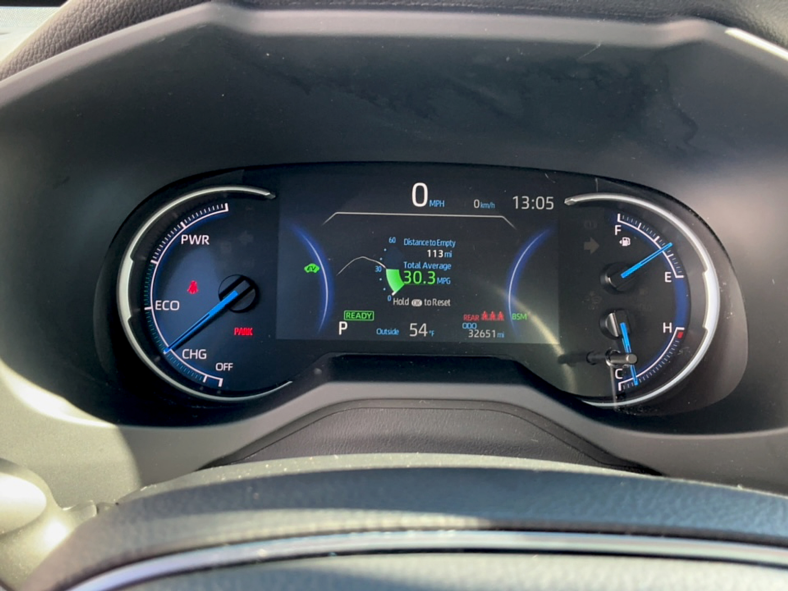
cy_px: 296
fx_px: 683
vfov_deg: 46.8
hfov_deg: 60.0
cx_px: 394
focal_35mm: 30
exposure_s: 1/60
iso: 50
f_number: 1.8
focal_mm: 3
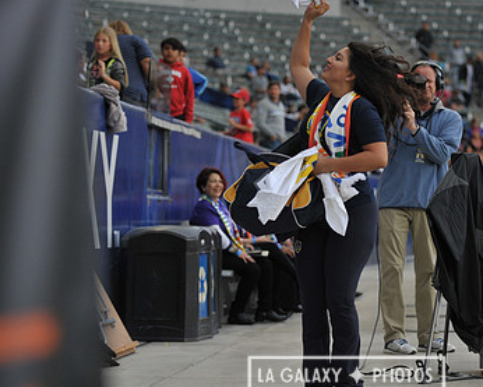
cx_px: 346
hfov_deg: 12.5
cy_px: 165
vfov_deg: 10.0
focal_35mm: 154
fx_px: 2202
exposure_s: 1/800
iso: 800
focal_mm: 98
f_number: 2.8
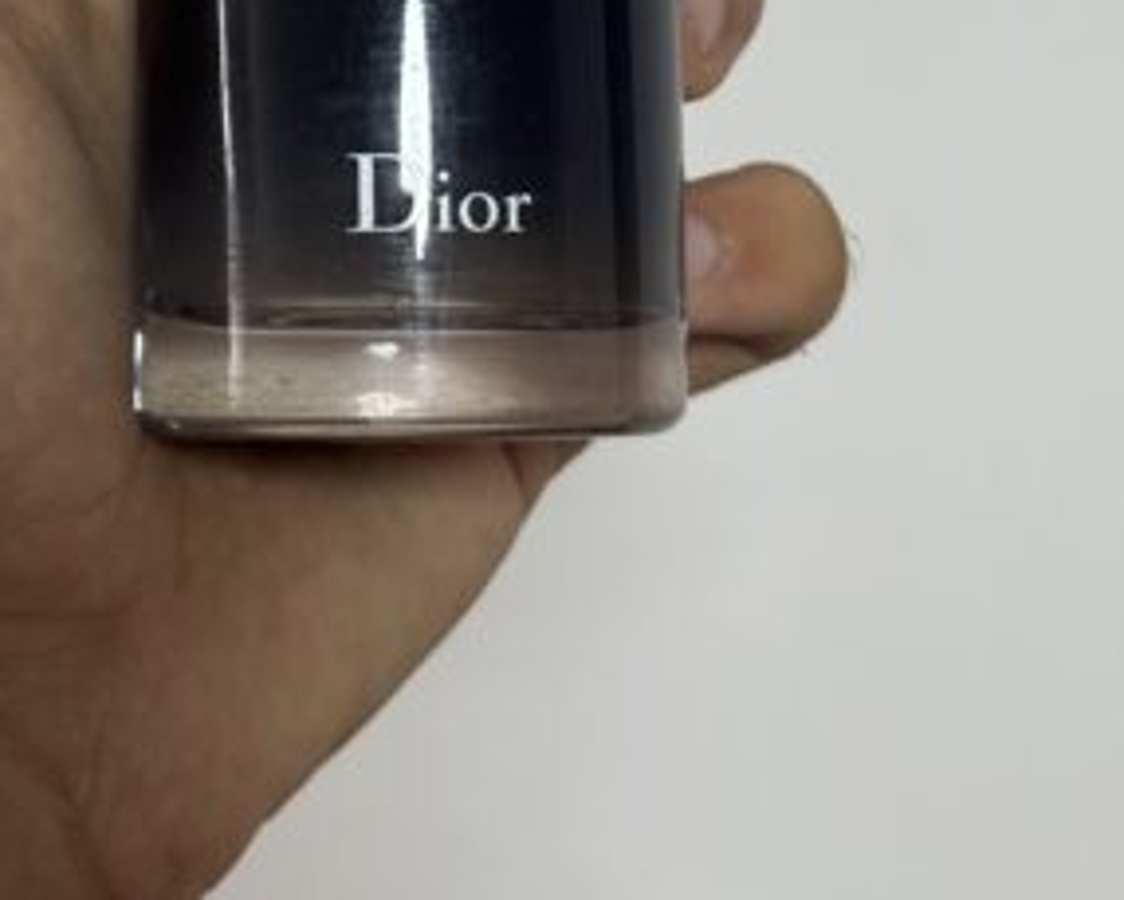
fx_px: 3128
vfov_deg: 15.8
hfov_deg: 20.3
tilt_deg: -24.0
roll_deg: -1.6
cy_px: -175
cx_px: 358
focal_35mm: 94
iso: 100
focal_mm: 6.76
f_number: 1.78
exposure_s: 1/50
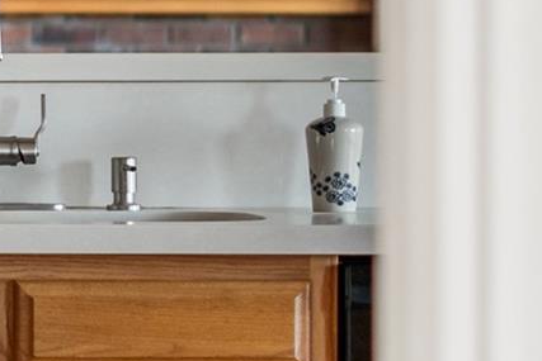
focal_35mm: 281
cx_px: -122
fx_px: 4232
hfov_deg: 7.3
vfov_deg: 4.9
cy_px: 79
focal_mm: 50
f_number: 1.8
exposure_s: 1/320
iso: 500
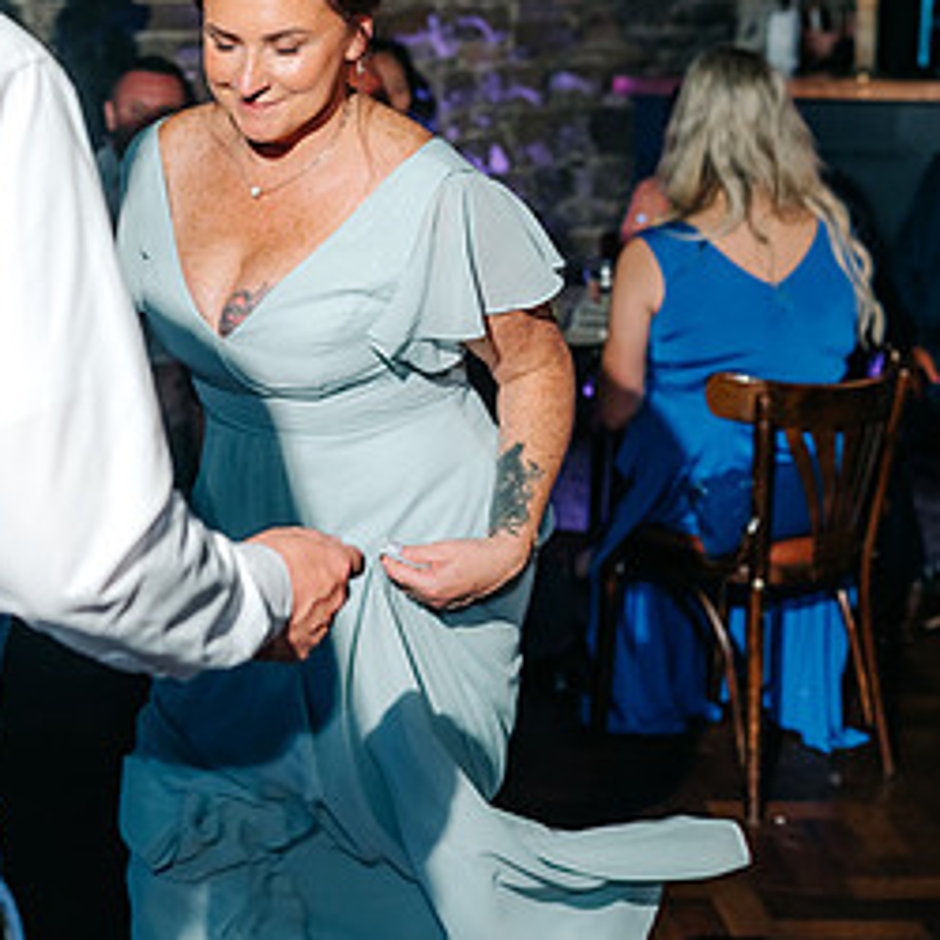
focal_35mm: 69
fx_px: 2120
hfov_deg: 24.5
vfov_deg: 24.8
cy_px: 258
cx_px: 169
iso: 400
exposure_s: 1/200
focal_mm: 35
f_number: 2.2
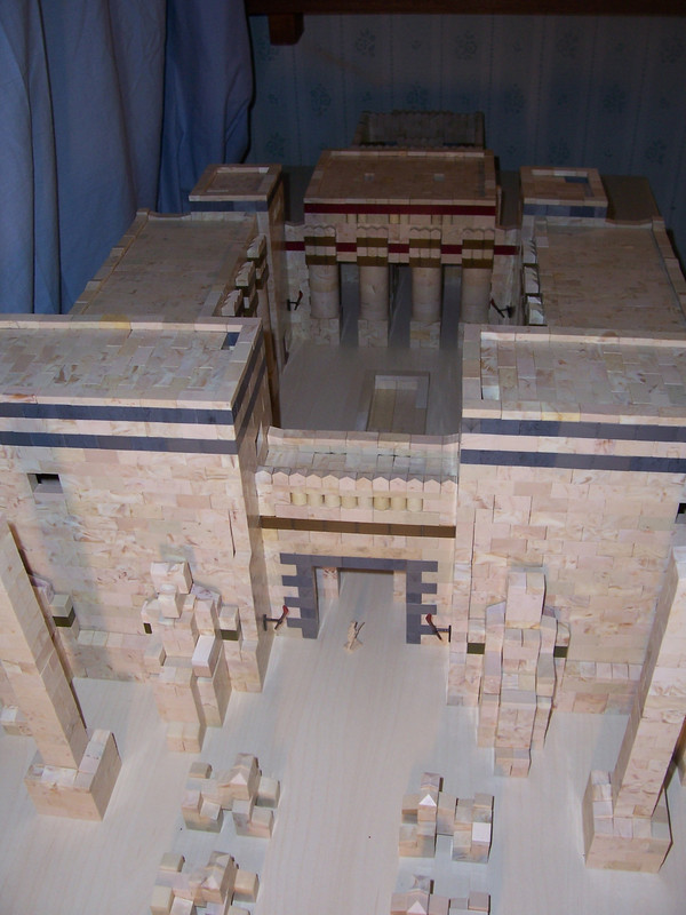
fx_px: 898
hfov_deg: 41.8
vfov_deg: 54.0
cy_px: 458
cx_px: 343
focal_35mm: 34
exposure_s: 1/60
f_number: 2.7
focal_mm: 5.6
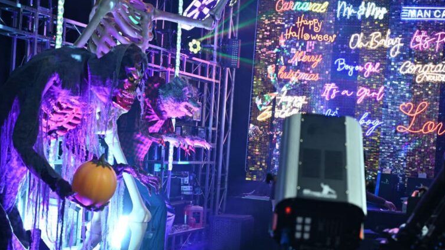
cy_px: 137
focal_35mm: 67
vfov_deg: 18.0
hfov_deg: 31.4
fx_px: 790
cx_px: 222
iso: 720
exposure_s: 1/125
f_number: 4
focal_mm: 63
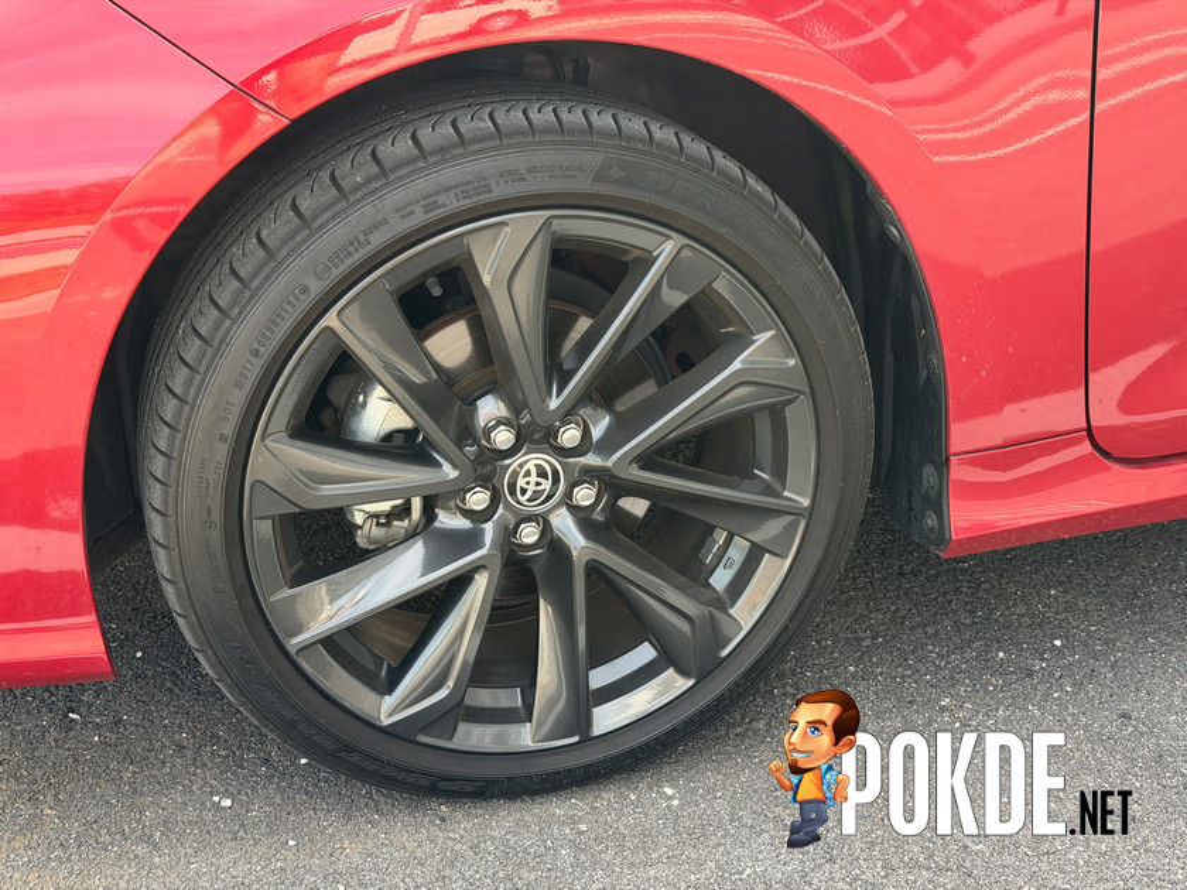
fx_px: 1646
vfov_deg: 30.3
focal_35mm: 48
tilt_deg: -24.5
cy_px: 445
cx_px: 594
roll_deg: +1.8
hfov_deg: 39.7
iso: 80
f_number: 1.78
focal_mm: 6.76
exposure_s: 1/447
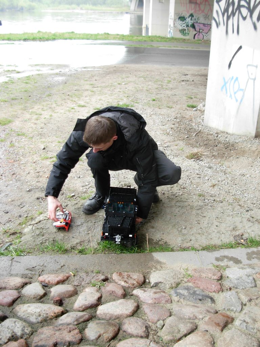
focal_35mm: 38
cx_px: 130
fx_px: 381
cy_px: 174
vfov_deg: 49.0
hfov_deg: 37.7
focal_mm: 6.3
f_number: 2.9
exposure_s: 1/50.7
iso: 79
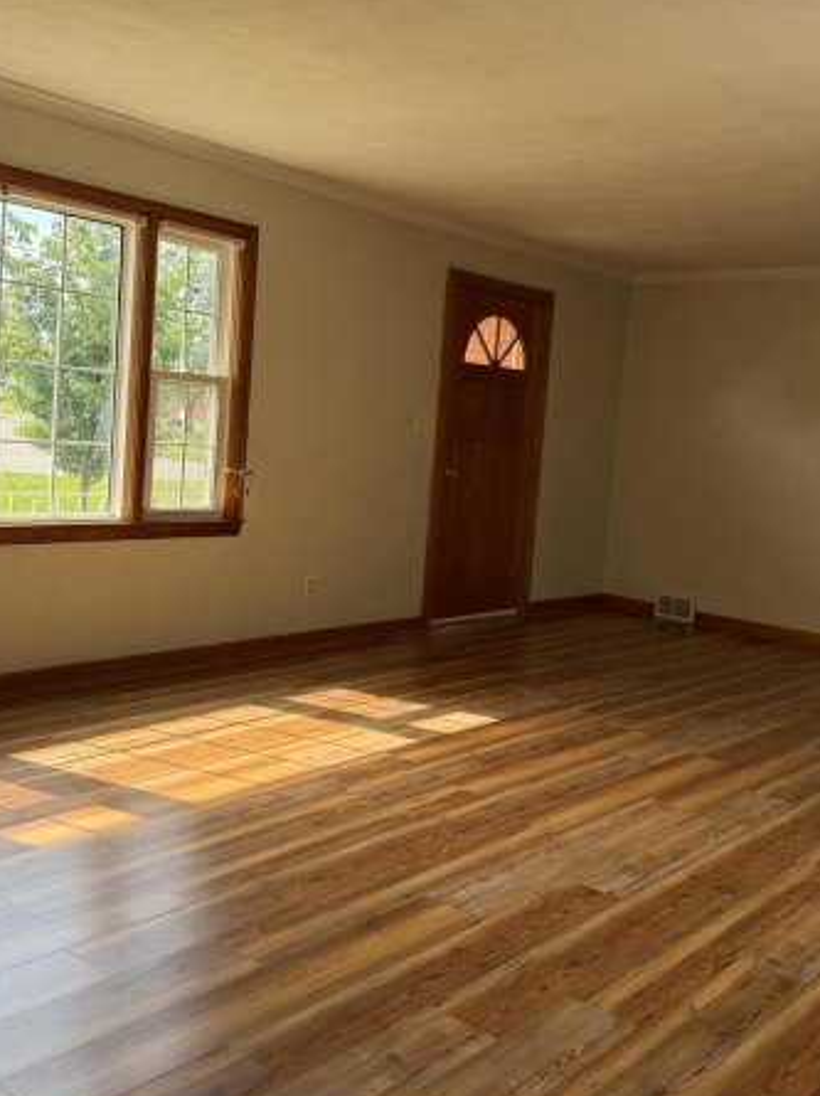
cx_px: 431
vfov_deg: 51.3
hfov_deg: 39.6
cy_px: 491
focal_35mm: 36
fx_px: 1139
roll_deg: -3.9
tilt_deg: -2.1
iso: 100
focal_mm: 6.76
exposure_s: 1/456
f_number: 1.78
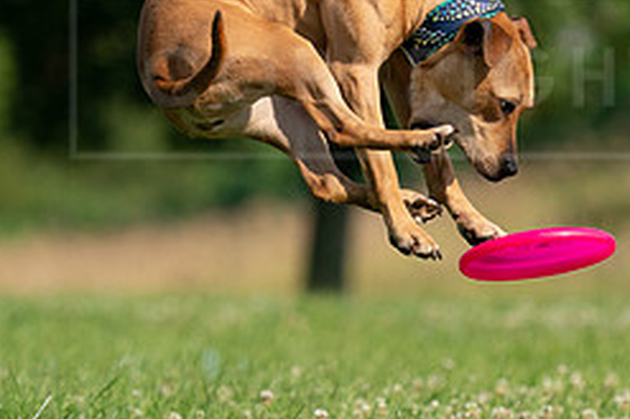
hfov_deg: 2.2
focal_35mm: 927
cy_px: 119
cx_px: 314
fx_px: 16201
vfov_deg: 1.5
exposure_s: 1/4000
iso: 800
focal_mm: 394
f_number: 6.3
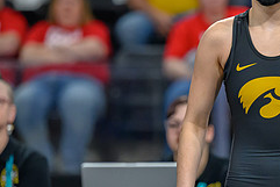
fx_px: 3969
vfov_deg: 2.7
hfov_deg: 4.0
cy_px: 110
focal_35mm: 510
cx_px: 256
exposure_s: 1/800
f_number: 2.8
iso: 4000
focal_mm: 180
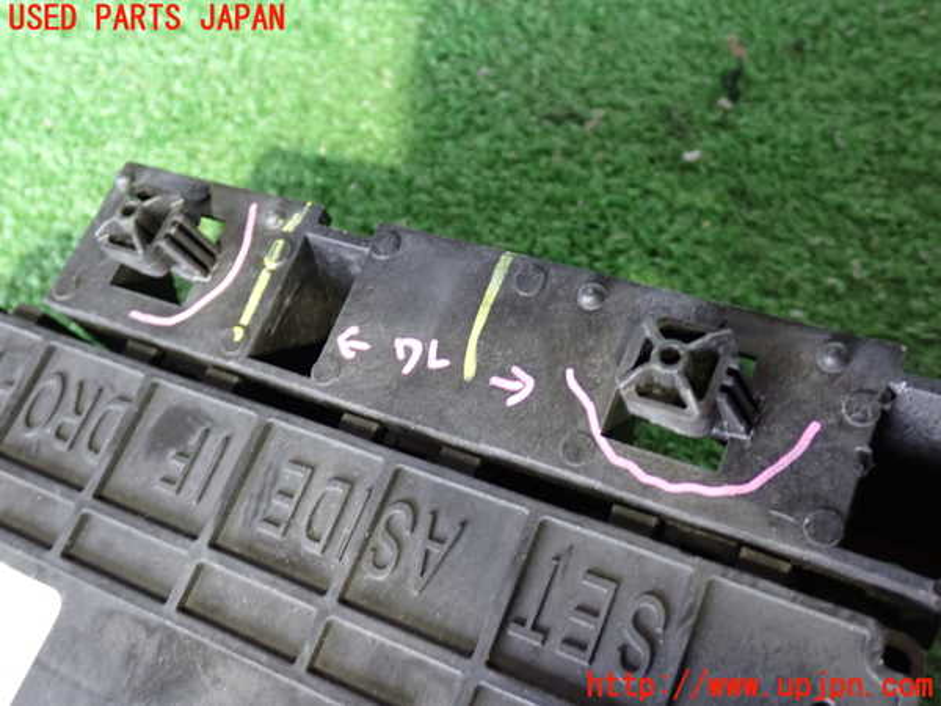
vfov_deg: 37.7
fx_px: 1033
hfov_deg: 49.0
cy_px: 353
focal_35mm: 38
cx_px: 470
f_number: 2.7
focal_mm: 6.83
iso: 800
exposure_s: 1/13
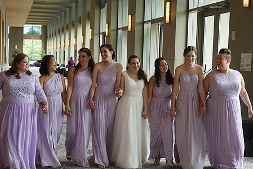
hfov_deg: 28.4
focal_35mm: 71
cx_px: 127
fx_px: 499
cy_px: 101
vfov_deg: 19.2
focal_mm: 55
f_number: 5.6
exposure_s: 1/125
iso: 640
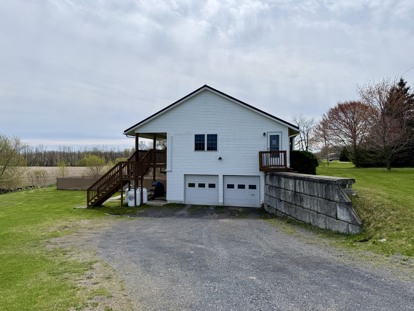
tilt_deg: +0.2
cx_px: 207
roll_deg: +0.1
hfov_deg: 71.6
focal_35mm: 24
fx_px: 287
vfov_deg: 56.8
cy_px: 156
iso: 80
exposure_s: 1/10309
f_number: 1.78
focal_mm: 6.76
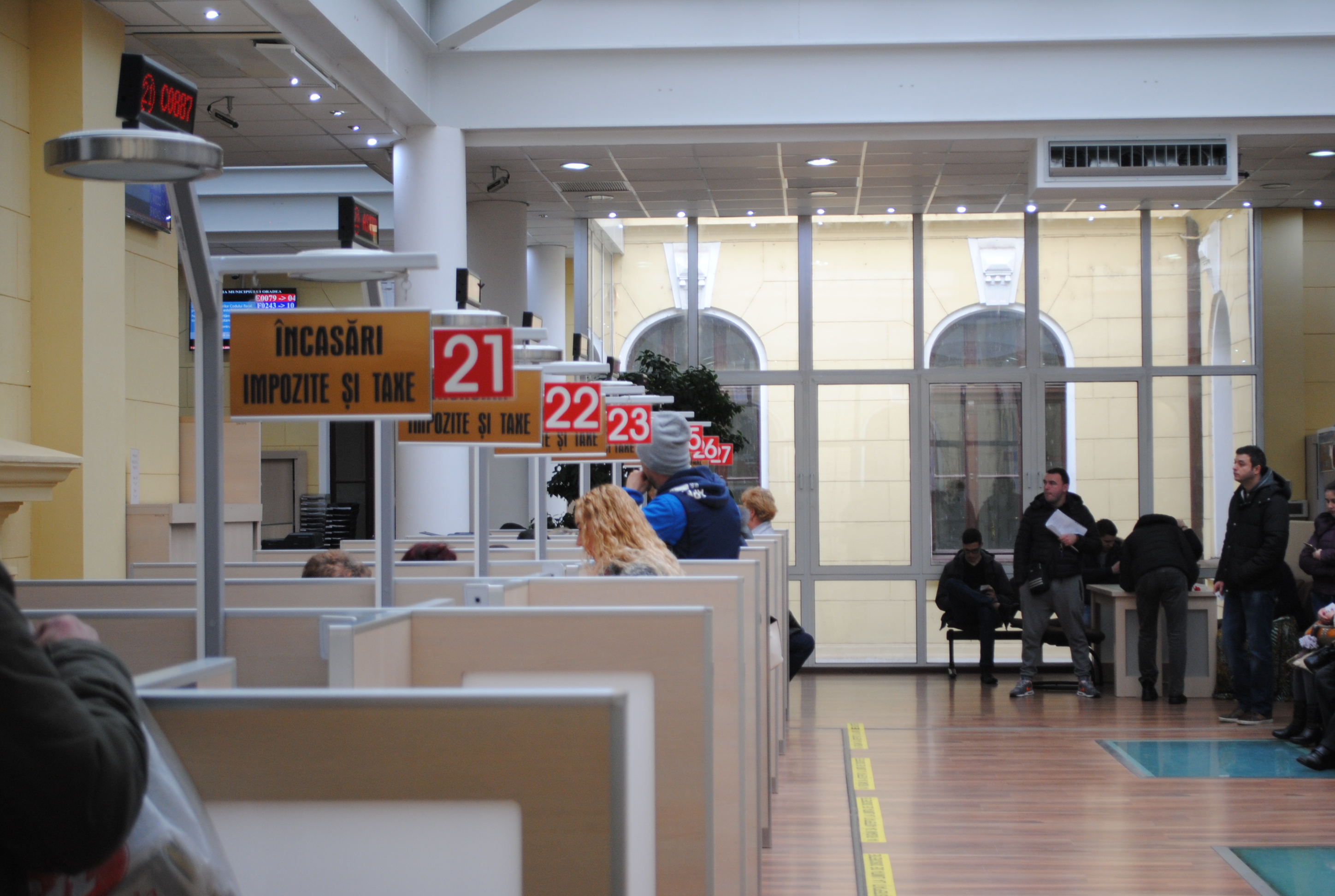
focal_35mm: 60
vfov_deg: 22.7
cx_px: 668
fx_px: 2230
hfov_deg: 33.3
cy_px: 448
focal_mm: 40
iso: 280
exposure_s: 1/30
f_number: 5.3
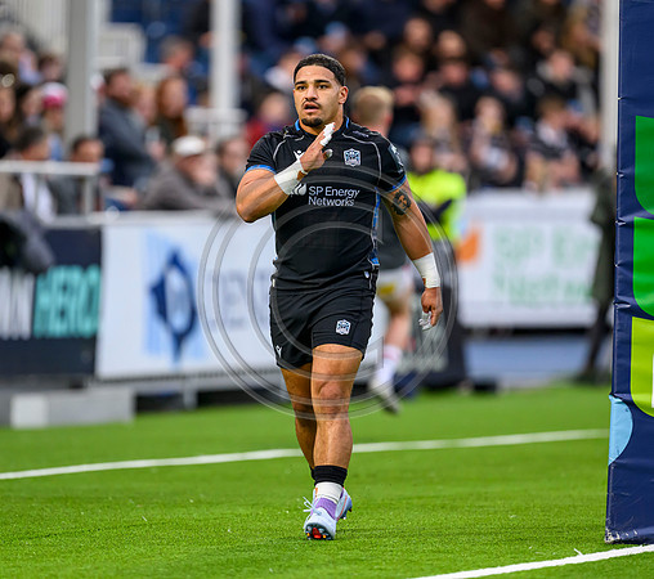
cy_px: 267
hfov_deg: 3.6
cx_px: 328
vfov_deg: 3.2
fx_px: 10404
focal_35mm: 515
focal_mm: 400
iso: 2000
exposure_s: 1/2000
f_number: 3.2
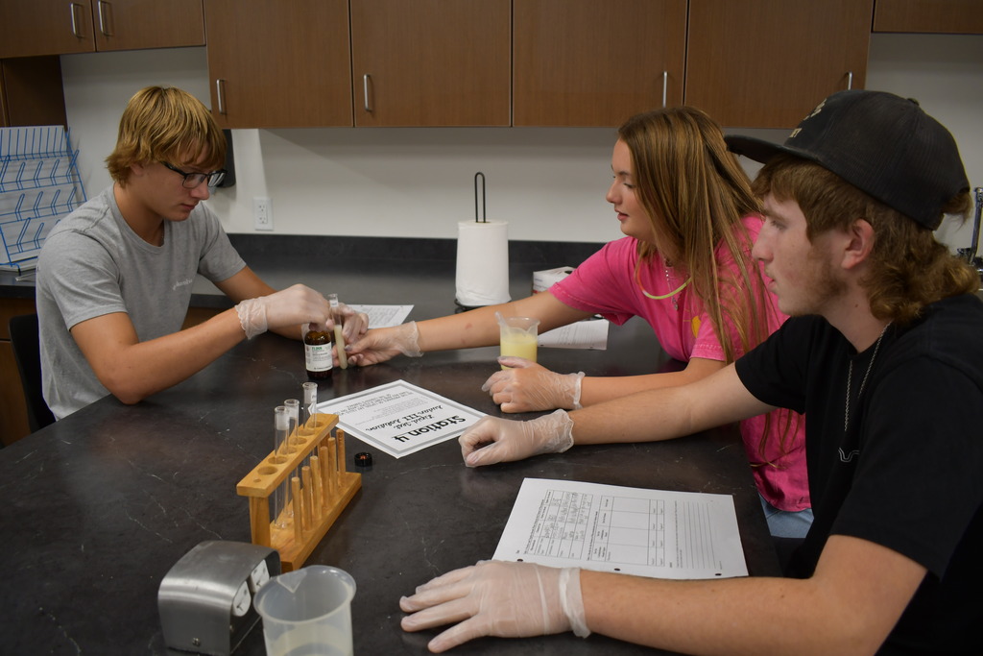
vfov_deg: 47.9
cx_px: 492
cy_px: 328
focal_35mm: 27
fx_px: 737
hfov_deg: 67.4
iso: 400
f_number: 3.5
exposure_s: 1/80
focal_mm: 18
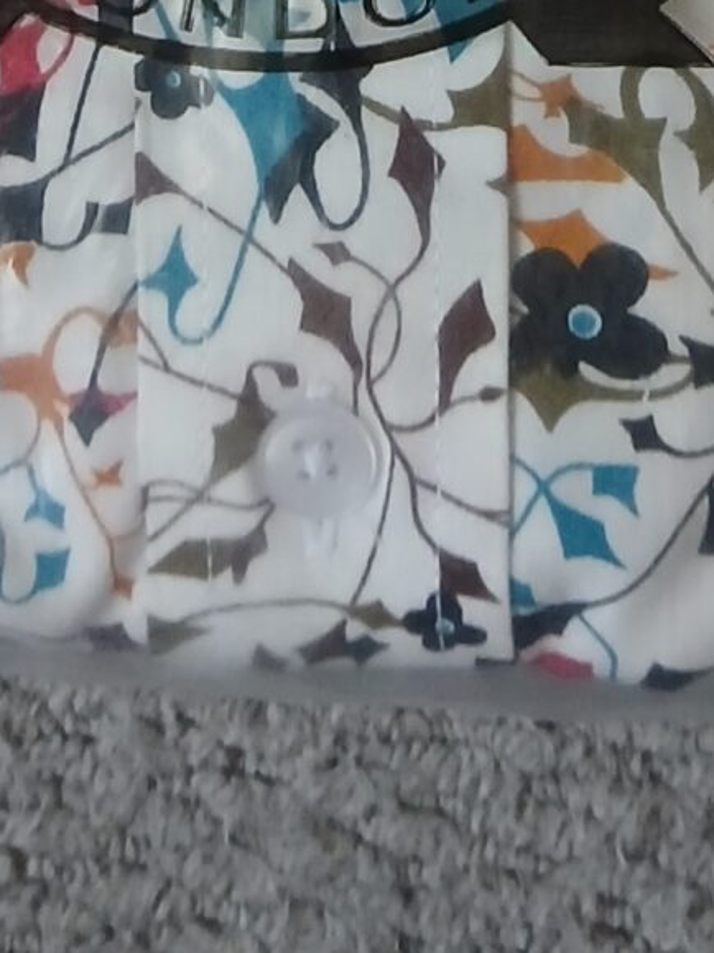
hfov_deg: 12.9
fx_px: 3164
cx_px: 355
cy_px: -1072
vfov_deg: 13.9
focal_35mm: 115
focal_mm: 3.98
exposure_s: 1/50
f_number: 1.8
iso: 250
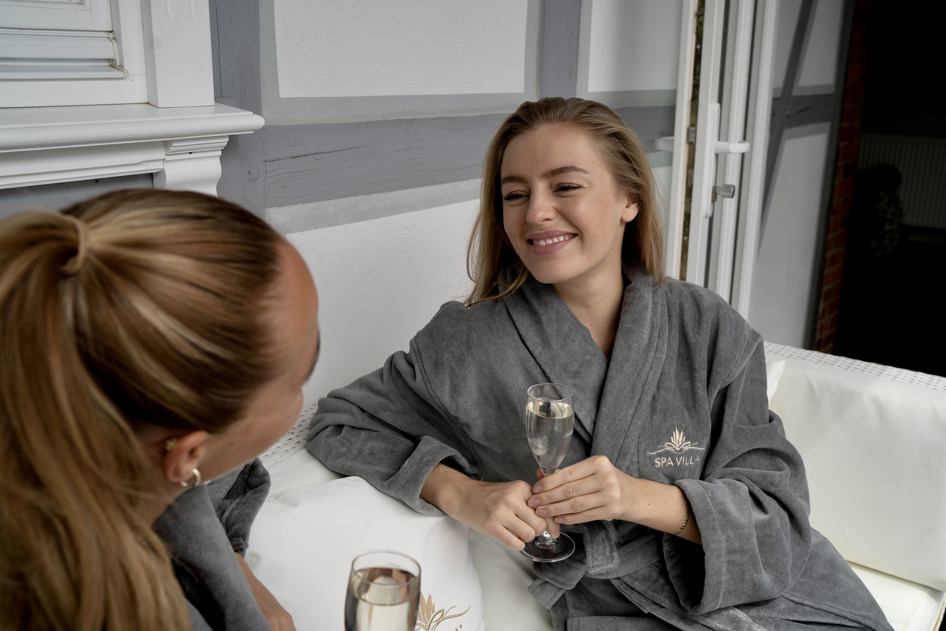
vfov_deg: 37.9
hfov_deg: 54.4
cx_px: 473
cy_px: 316
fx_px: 920
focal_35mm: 35
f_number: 5.6
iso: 200
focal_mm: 35
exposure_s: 1/400
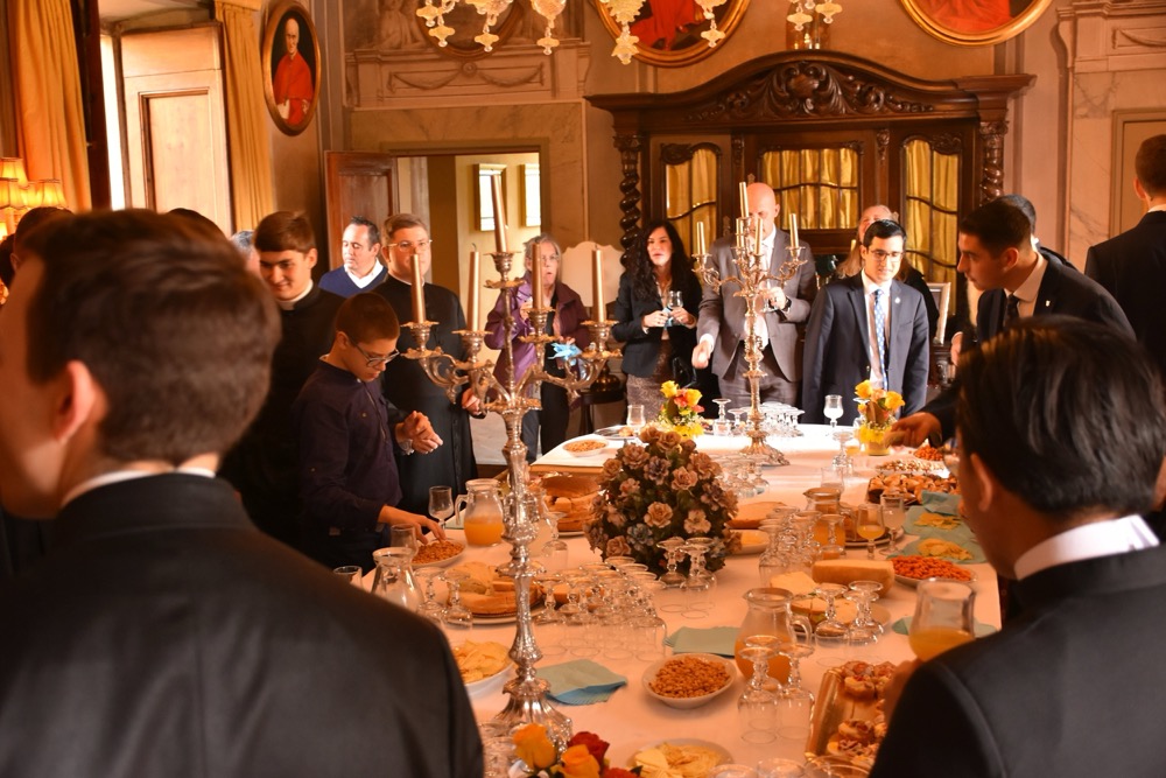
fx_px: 1312
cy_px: 389
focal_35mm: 40
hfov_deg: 47.9
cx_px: 583
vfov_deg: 33.0
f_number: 4.5
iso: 1000
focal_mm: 27
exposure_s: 1/50
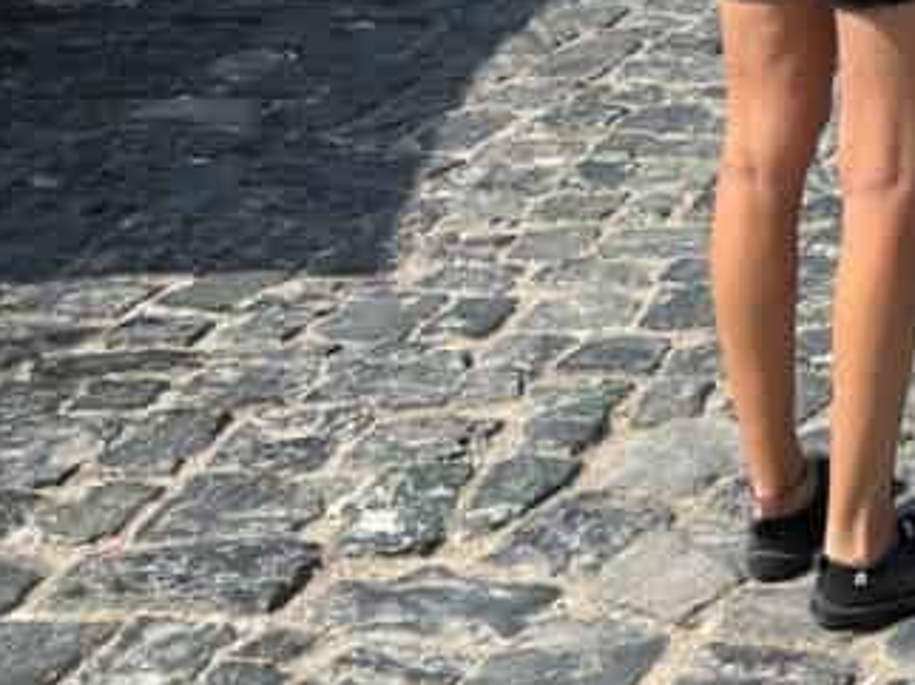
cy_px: -554
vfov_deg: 13.6
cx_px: 1603
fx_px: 2562
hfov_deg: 17.0
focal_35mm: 97
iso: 50
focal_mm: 5.7
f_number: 1.5
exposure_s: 1/4115
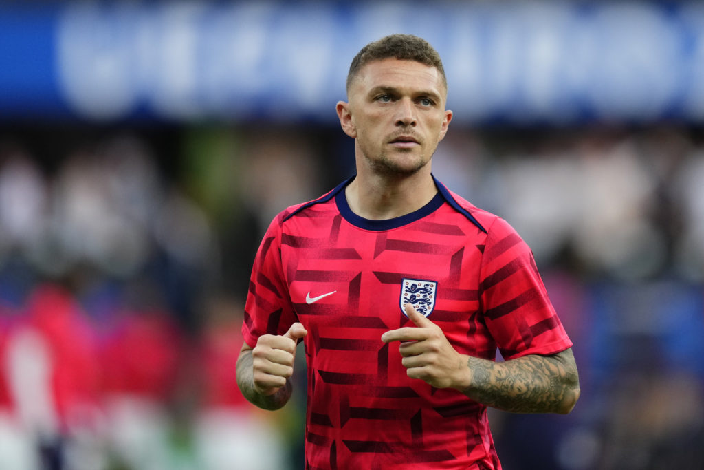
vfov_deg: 3.4
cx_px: 352
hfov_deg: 5.2
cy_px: 235
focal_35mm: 400
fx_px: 7823
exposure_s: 1/3200
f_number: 2.8
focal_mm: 400
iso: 2000
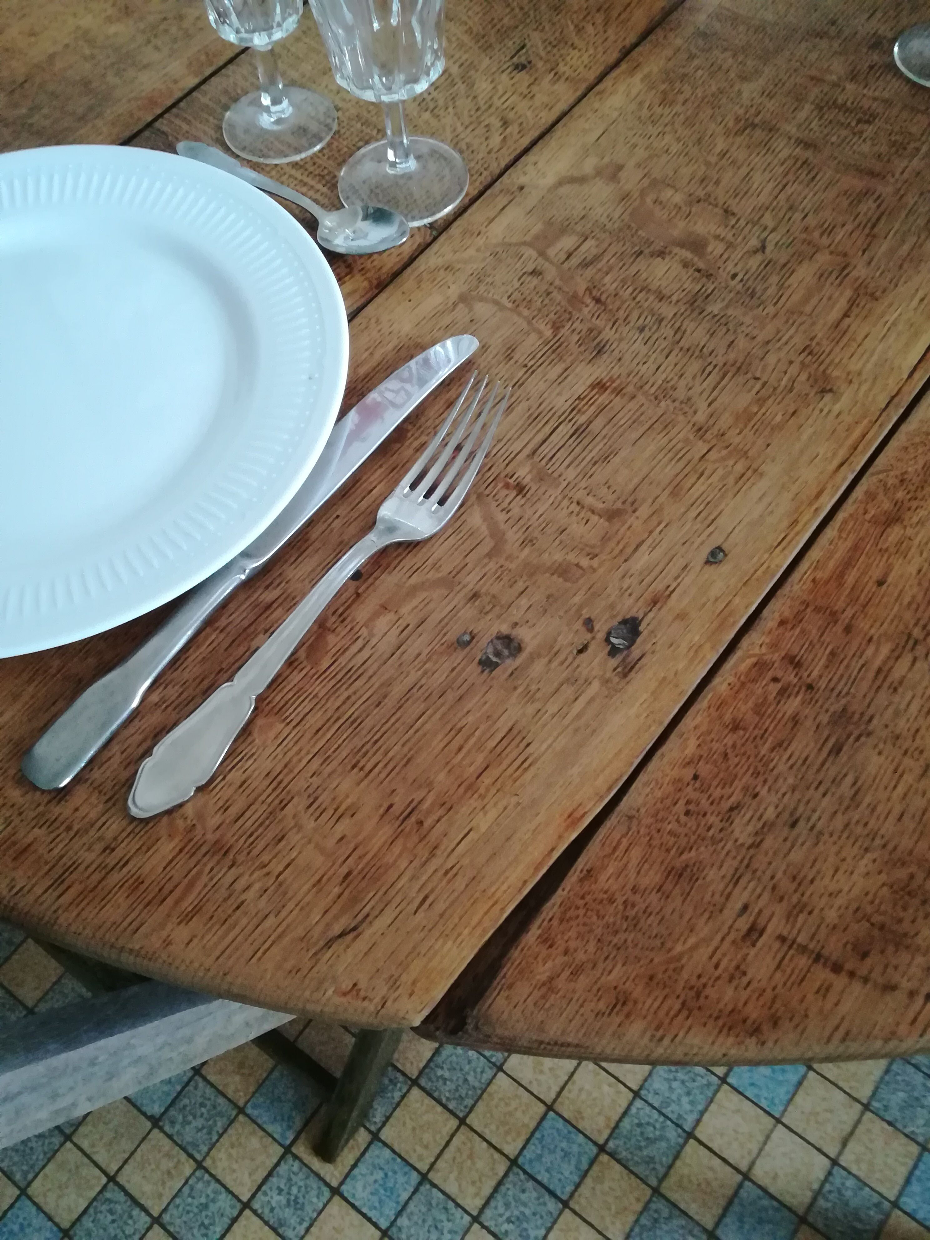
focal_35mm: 31
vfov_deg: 58.4
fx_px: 1110
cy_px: 620
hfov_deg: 45.4
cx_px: 465
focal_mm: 3.83
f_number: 2.2
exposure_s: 1/20
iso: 640
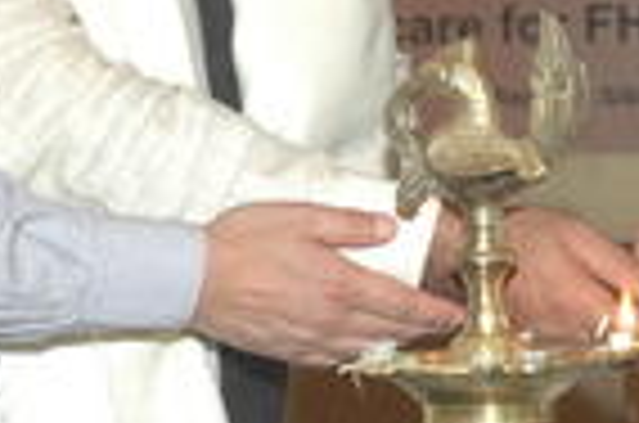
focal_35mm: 184
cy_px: 61
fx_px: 3261
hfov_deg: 11.2
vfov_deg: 7.4
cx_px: 450
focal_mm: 29
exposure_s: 1/60
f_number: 4.5
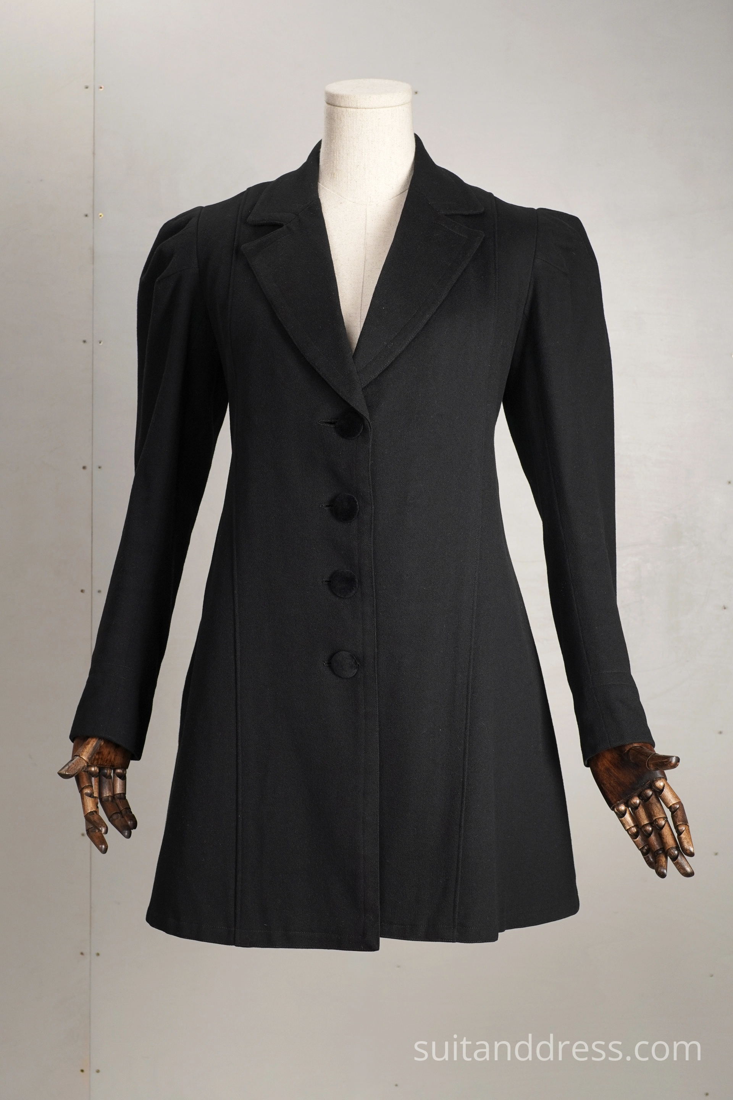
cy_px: 550
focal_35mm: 48
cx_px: 366
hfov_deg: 28.1
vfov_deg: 41.1
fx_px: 1466
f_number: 7.1
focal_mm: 32
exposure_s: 1/30
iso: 320
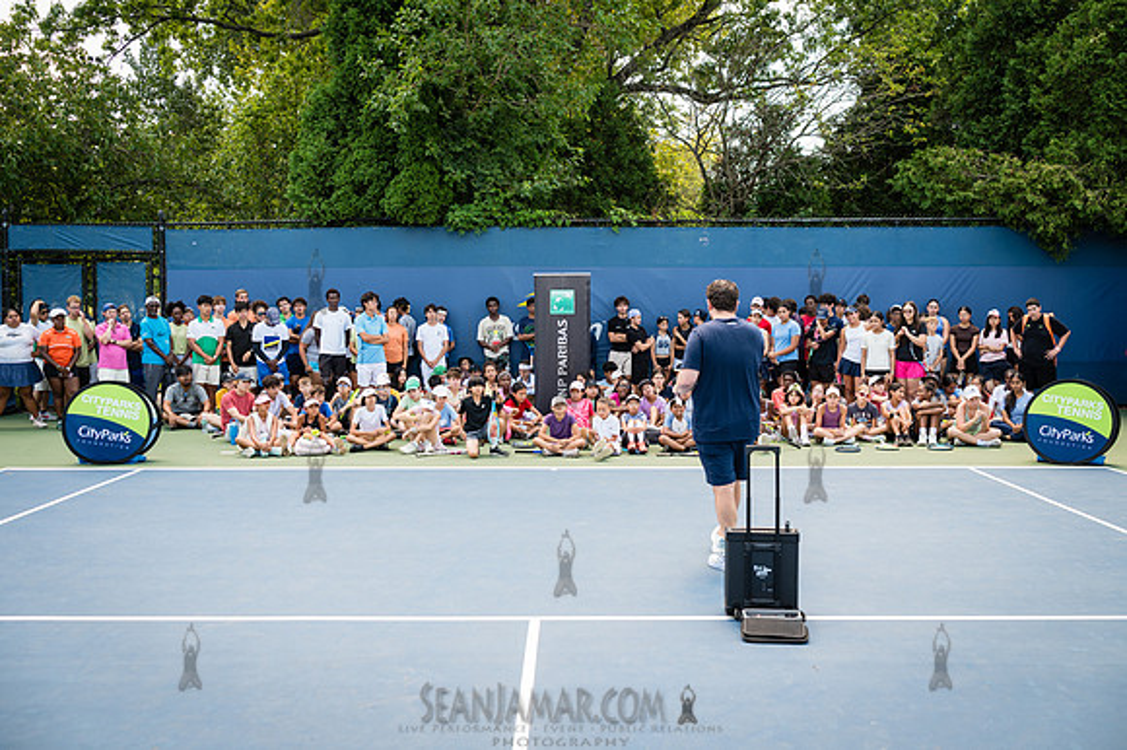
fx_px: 1095
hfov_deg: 54.5
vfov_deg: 37.8
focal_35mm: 35
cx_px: 564
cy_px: 375
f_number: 4
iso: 100
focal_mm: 35
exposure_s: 1/100
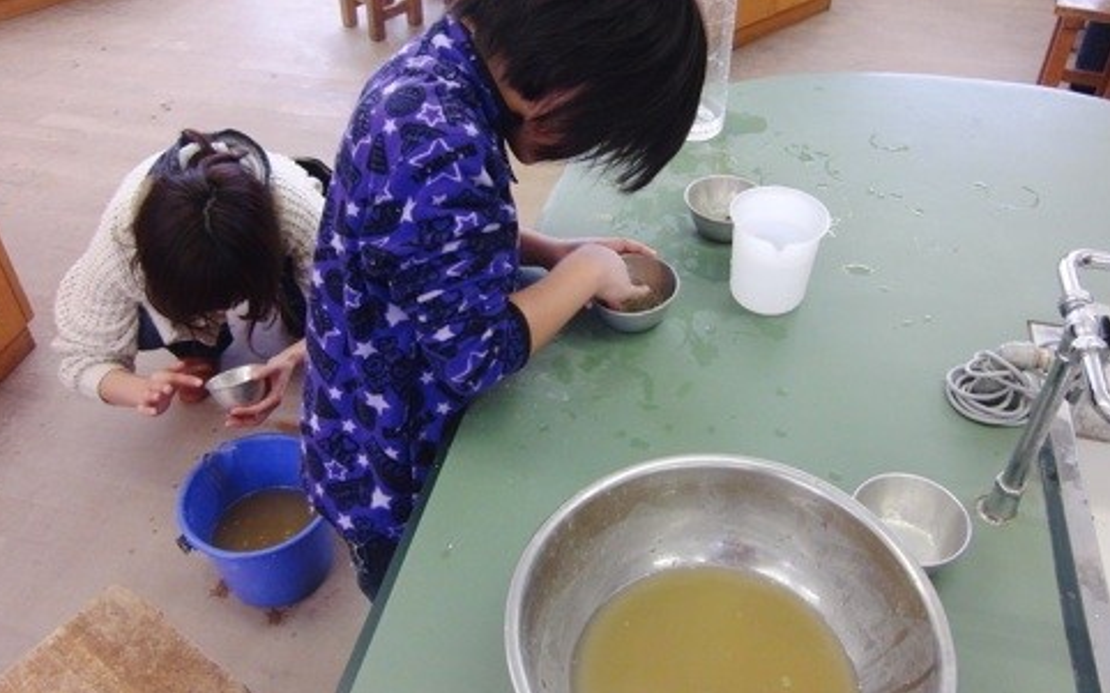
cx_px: 560
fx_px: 998
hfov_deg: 58.2
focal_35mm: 33
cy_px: 282
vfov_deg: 38.2
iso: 400
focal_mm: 5.2
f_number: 3.5
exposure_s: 1/60
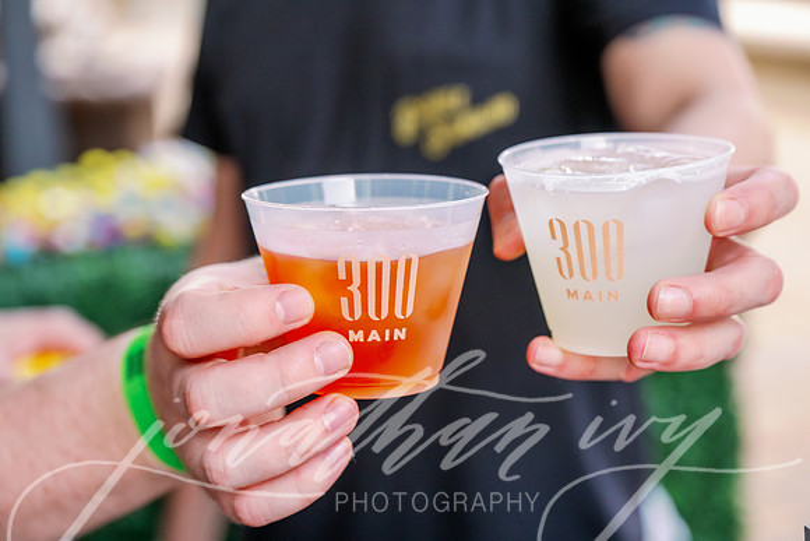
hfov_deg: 28.8
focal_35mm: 70
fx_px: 1575
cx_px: 405
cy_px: 270
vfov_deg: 19.5
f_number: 4.5
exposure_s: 1/500
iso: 1250
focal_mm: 70
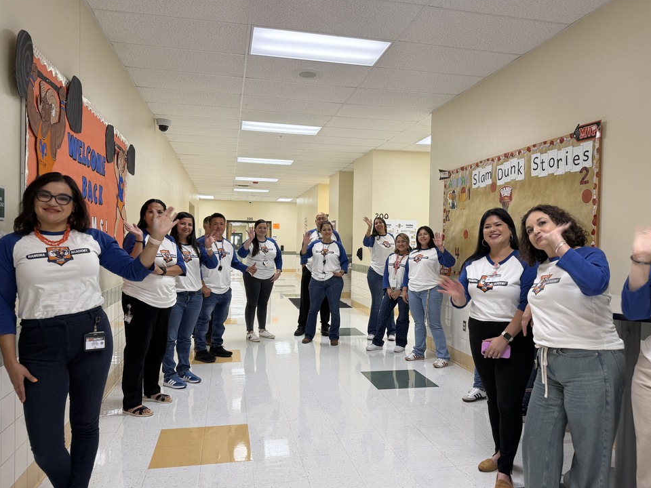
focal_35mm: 25
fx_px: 470
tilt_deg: -1.1
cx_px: 327
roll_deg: -0.3
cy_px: 249
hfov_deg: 69.4
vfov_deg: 54.9
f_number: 1.78
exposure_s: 1/60
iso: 125
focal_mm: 6.76
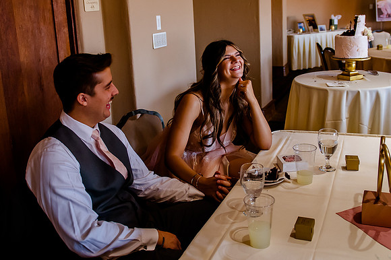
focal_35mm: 39
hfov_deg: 49.8
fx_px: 421
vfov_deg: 34.2
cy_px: 95
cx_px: 196
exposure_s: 1/160
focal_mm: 24
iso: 3200
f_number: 2.8
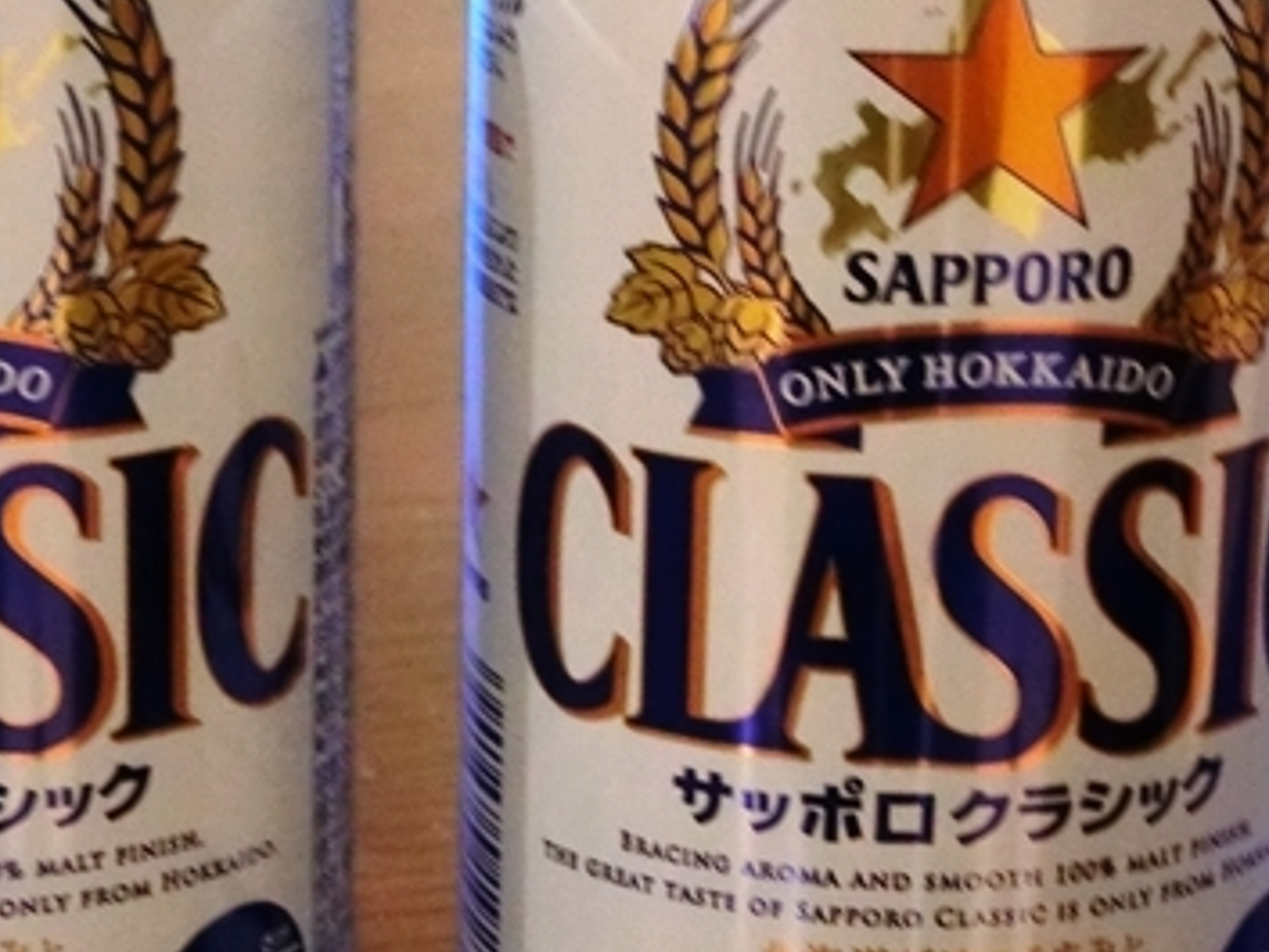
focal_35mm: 136
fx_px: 4987
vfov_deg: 10.9
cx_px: 392
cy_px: 514
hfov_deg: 14.5
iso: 1600
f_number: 4.8
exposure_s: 1/8
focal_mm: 12.8
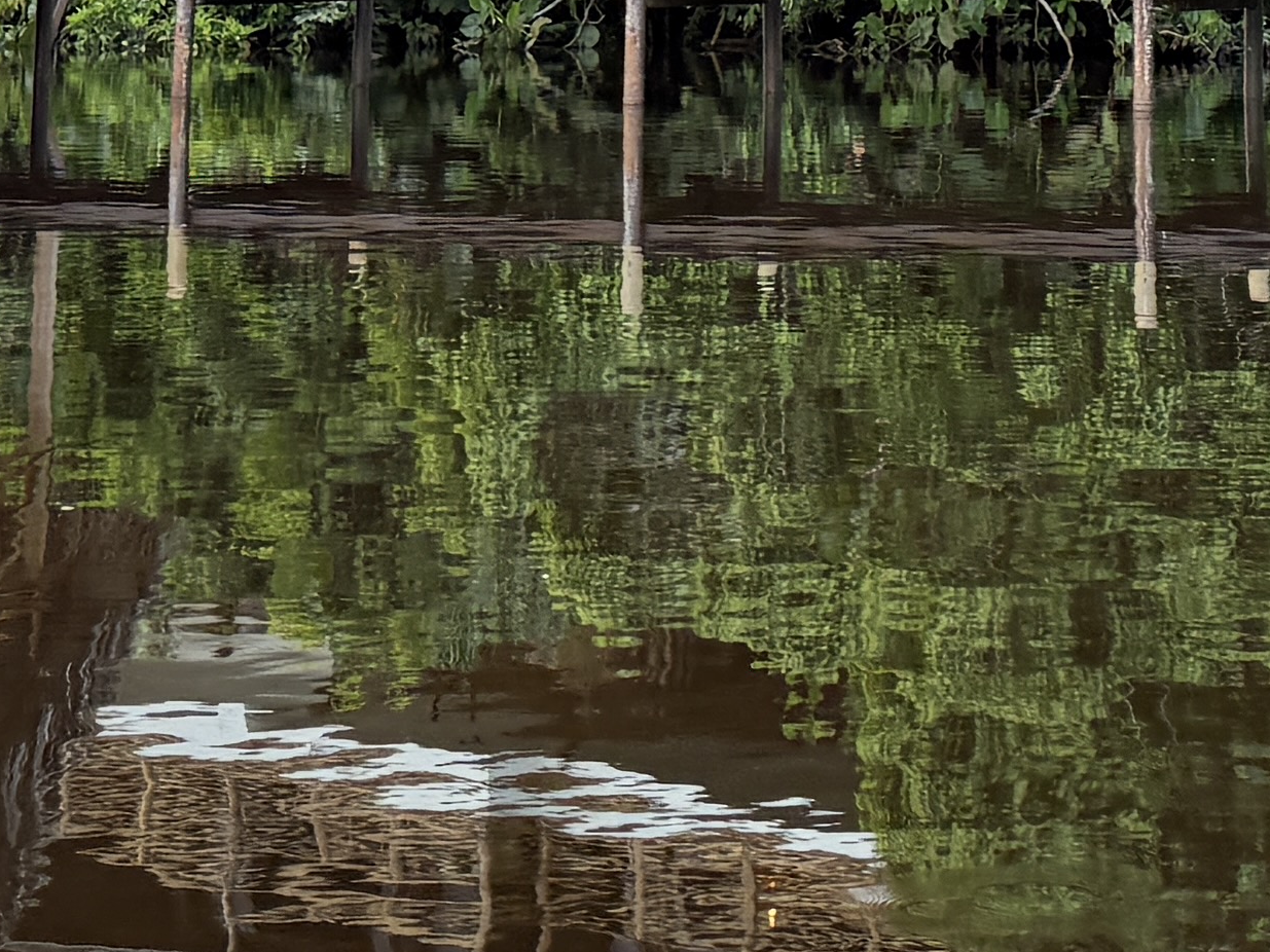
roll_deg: -0.9
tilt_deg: +8.8
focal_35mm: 111
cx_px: 902
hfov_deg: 17.7
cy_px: -704
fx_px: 4072
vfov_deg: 12.3
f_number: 1.78
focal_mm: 6.76
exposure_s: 1/243
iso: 160
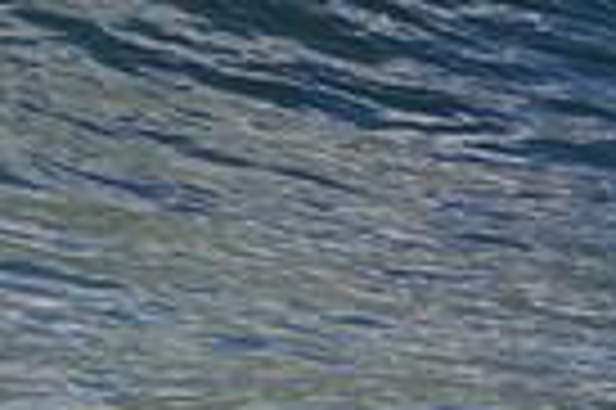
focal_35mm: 3395
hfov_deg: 0.6
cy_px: -390
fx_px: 58023
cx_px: -643
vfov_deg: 0.4
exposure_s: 1/2000
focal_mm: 800
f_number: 11
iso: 2800
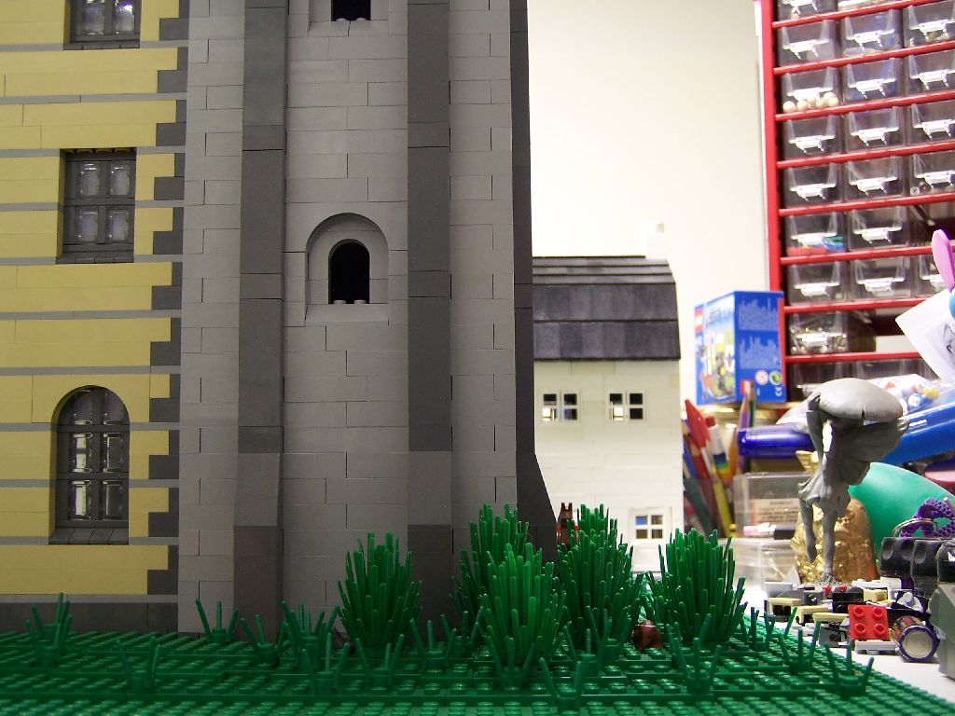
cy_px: 358
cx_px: 478
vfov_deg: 30.3
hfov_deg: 39.7
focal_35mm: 48
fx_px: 1324
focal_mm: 8
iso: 80
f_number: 3
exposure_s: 1/2
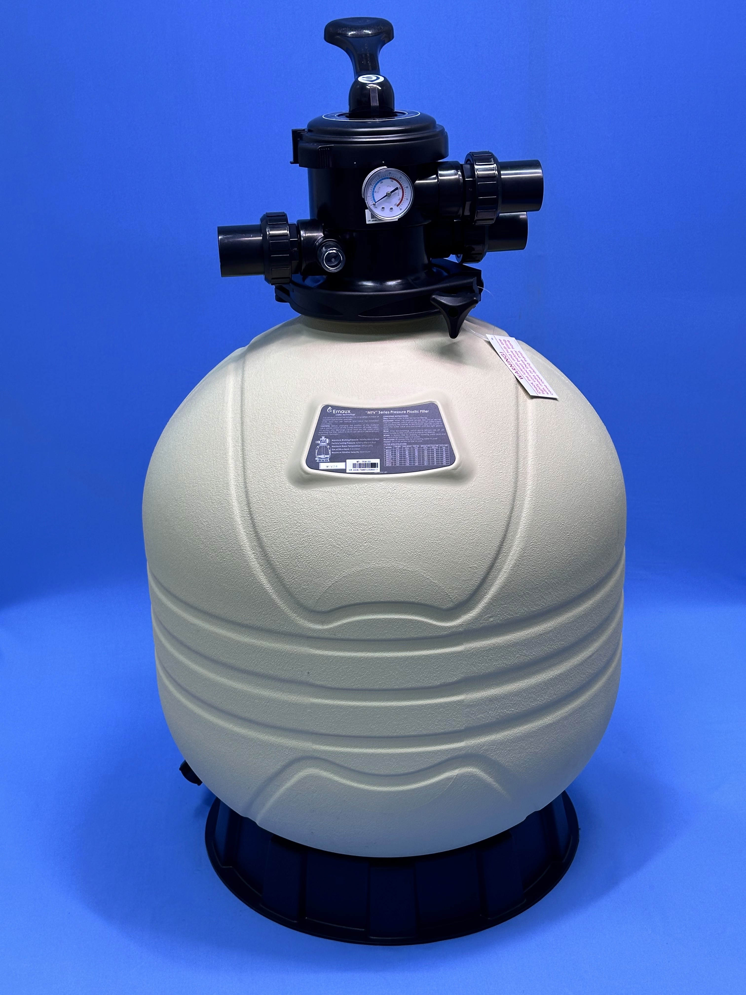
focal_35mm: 48
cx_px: 373
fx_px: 1379
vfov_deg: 39.7
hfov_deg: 30.3
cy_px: 498
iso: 50
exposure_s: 1/100
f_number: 1.78
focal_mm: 6.86
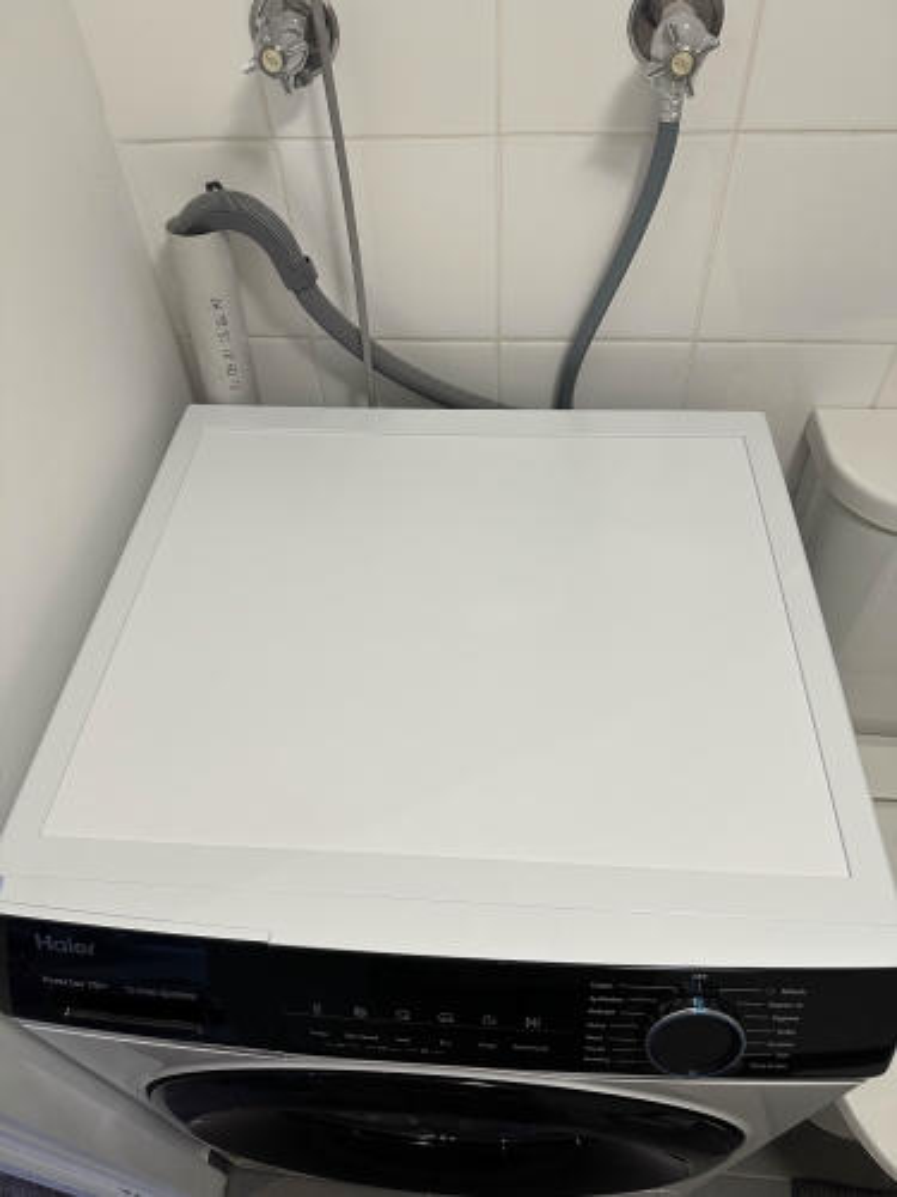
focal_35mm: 24
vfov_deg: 71.6
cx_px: 448
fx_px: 829
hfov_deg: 56.8
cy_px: 598
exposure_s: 1/76
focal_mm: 6.86
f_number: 1.78
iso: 250
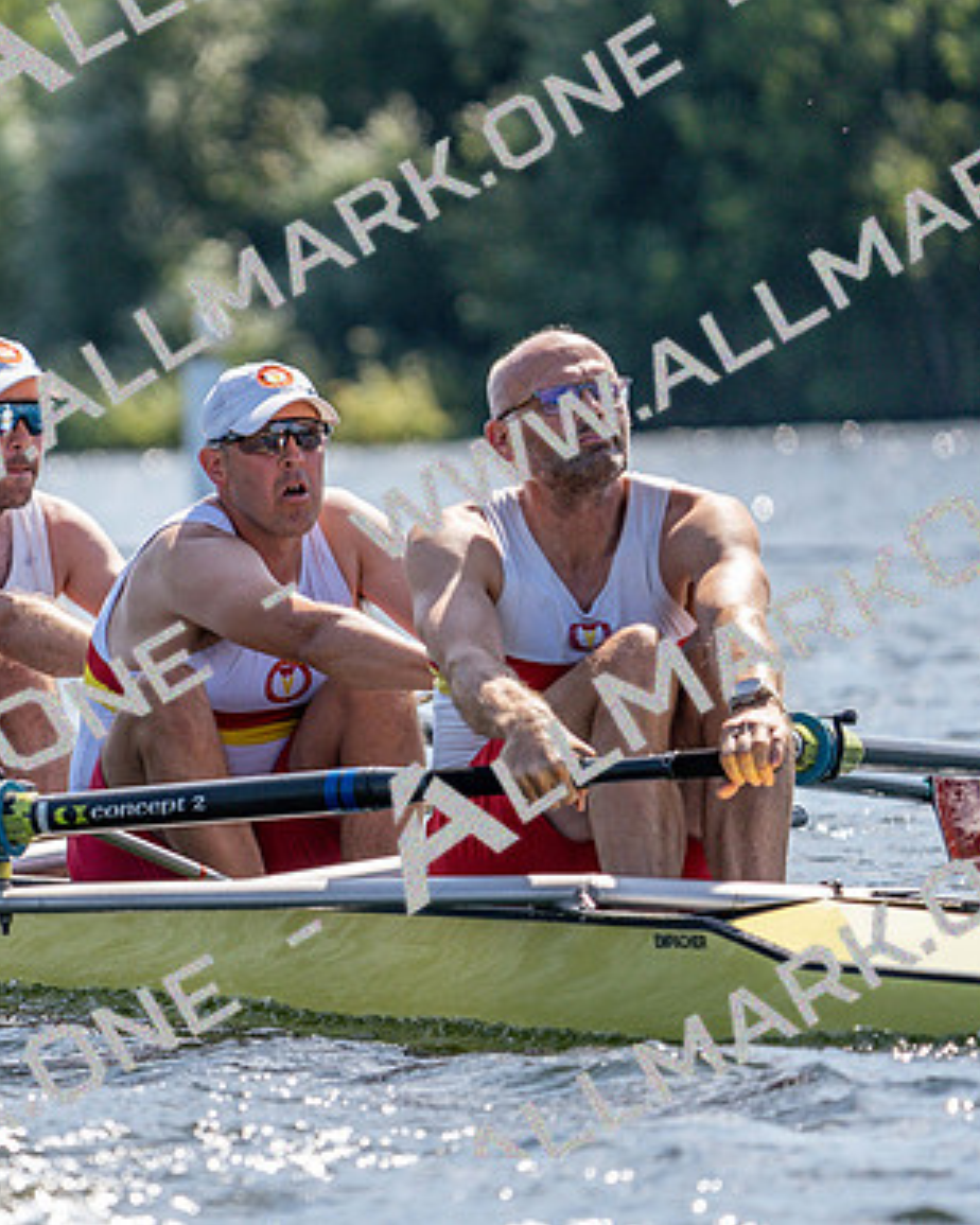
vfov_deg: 4.4
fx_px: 15844
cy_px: 612
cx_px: 118
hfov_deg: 3.5
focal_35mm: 437
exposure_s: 1/2000
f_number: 6.3
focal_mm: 309
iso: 320
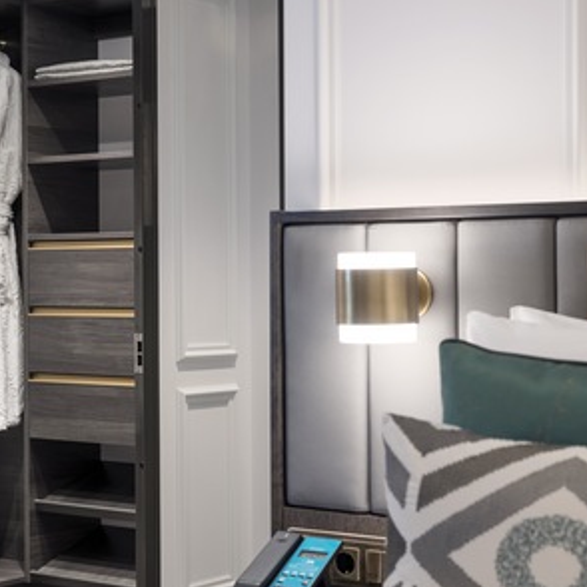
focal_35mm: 80
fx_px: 1535
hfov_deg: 21.6
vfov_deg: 21.6
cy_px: 337
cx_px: 256
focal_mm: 42
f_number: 4.5
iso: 100
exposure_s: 1/2.5
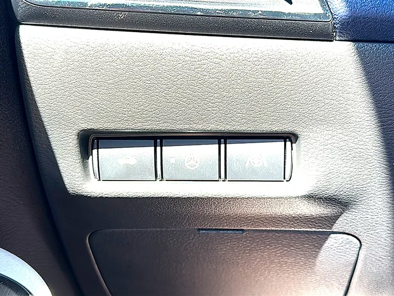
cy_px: 148
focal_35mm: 43
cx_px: 197
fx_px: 489
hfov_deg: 43.9
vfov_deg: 33.6
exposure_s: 1/153
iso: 64
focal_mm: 6.86
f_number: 1.78
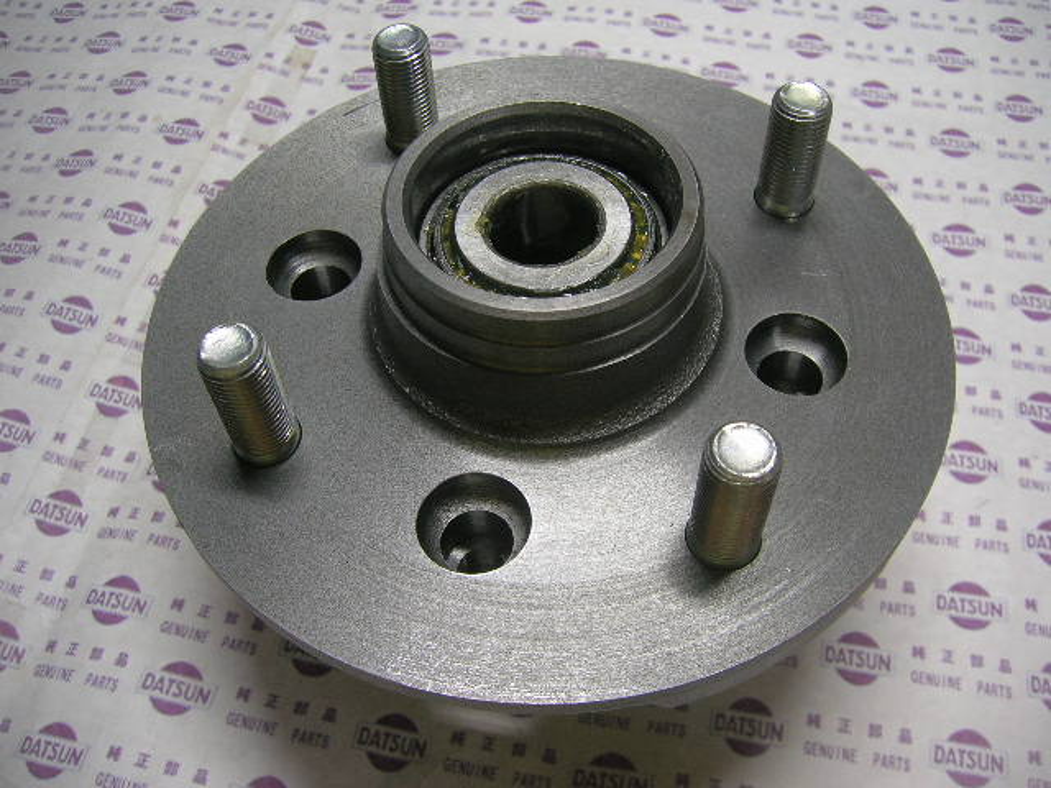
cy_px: 394
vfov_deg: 41.8
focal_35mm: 34
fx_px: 1032
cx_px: 526
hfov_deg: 54.0
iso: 50
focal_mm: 5.7
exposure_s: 1/13
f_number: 2.9
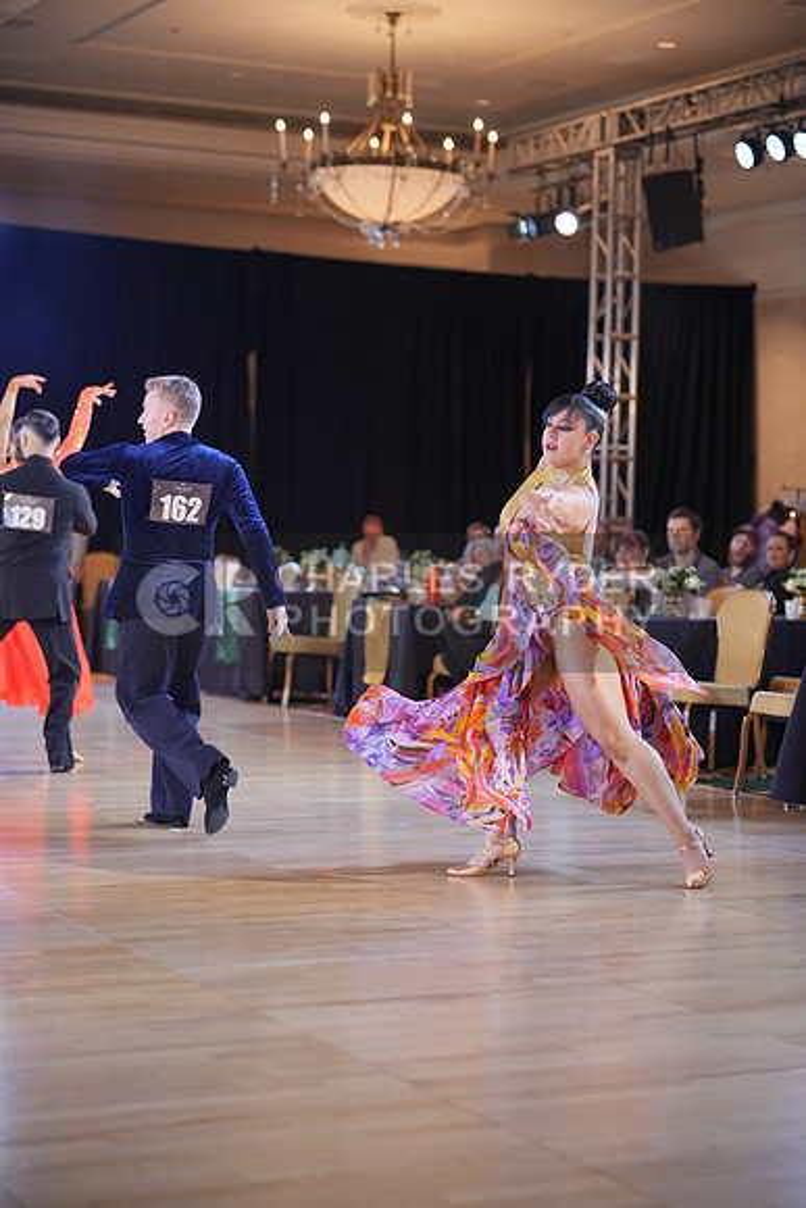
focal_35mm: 70
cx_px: 403
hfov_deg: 19.5
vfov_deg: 28.8
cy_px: 604
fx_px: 2349
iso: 1000
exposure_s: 1/500
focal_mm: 70
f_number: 2
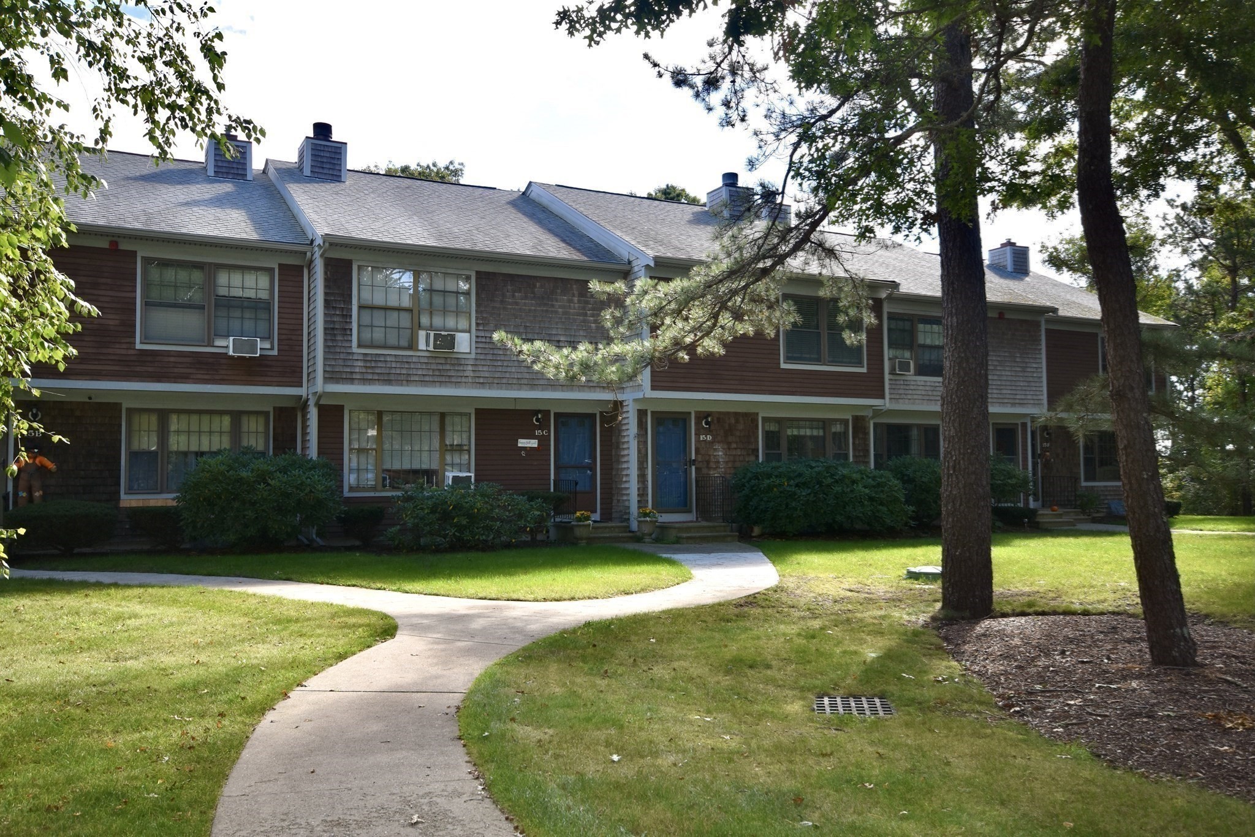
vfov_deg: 43.6
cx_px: 628
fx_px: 1046
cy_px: 418
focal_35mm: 30
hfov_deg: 61.9
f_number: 5.6
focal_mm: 20
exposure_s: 1/200
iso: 200
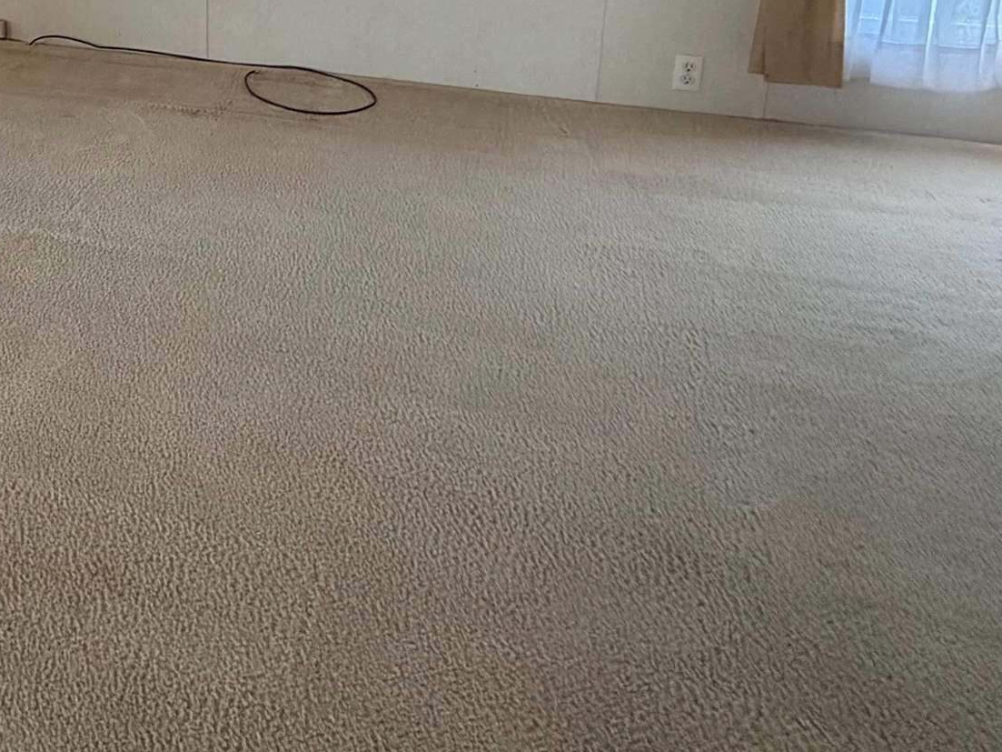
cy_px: -30
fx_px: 1129
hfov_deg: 40.7
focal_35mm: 39
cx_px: -37
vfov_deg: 33.2
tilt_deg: -13.4
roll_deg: +2.6
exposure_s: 1/60
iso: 250
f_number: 2.2
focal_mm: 2.22
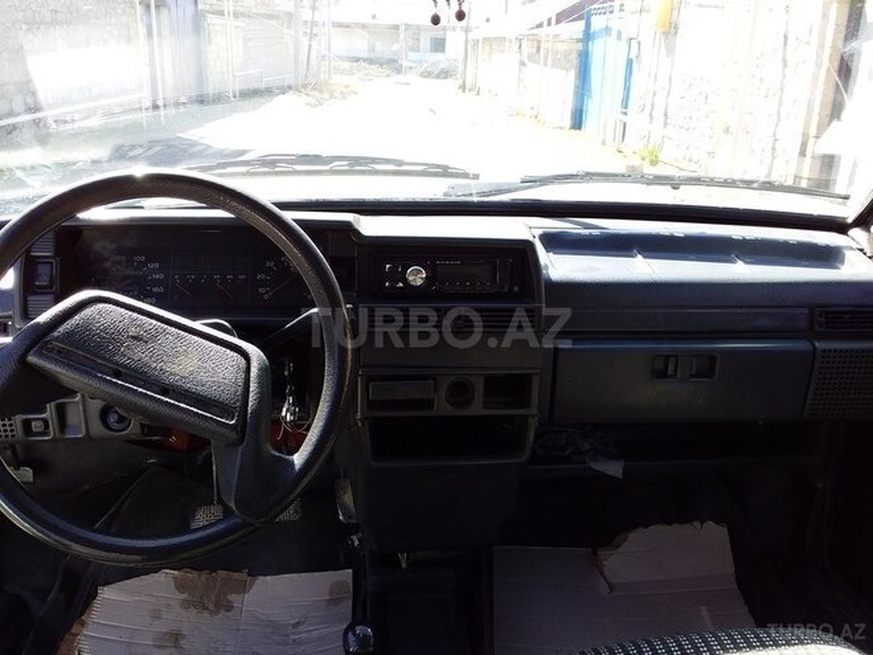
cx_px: 436
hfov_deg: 58.4
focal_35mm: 31
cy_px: 328
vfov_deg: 45.4
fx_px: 782
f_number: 2.2
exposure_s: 1/140
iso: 40
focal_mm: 3.3
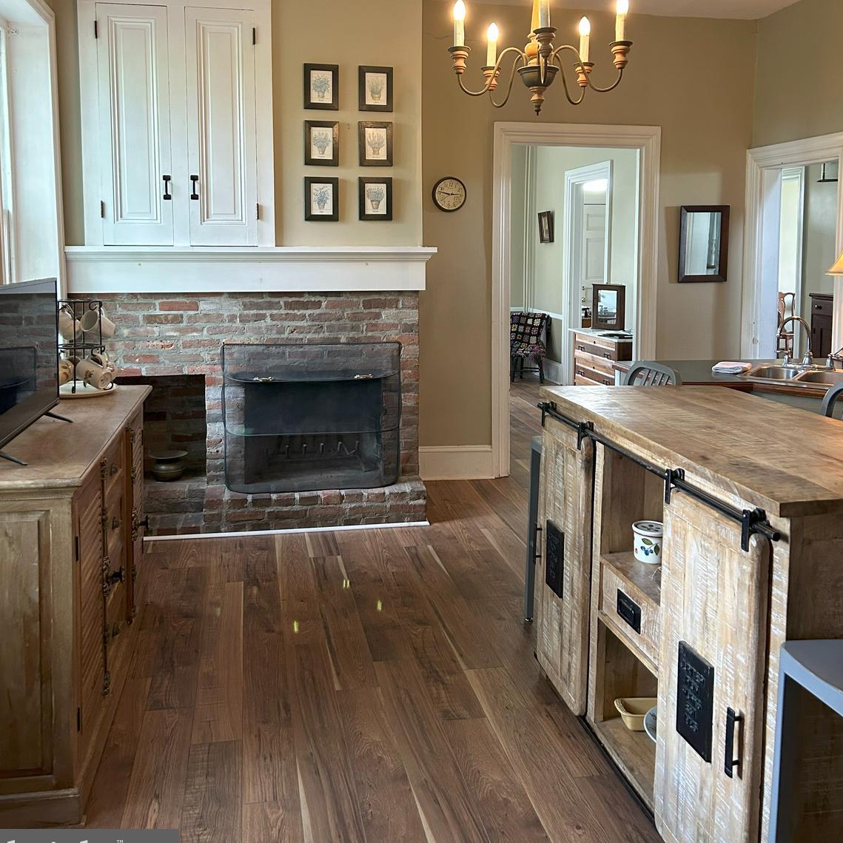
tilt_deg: -4.4
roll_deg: -0.3
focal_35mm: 31
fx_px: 854
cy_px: 321
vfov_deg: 52.0
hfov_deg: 52.5
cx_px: 420
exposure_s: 1/60
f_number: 1.5
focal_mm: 5.7
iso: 250
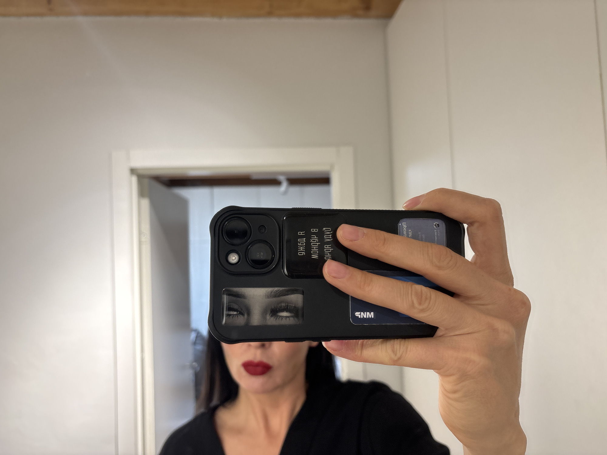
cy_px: 228
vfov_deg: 53.1
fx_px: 456
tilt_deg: +2.5
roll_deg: +2.7
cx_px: 304
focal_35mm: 26
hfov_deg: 67.3
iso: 200
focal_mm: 5.96
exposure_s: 1/50
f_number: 1.6
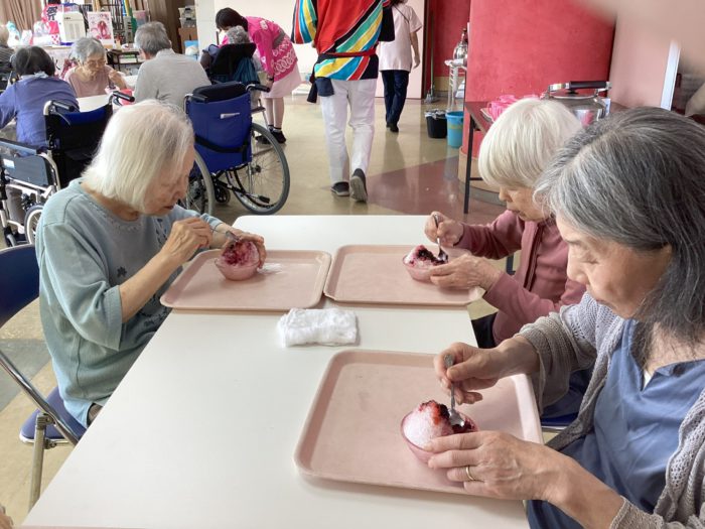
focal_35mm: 31
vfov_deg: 45.4
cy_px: 264
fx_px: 631
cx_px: 352
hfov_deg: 58.4
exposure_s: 1/100
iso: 64
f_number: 2.4
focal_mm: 3.3
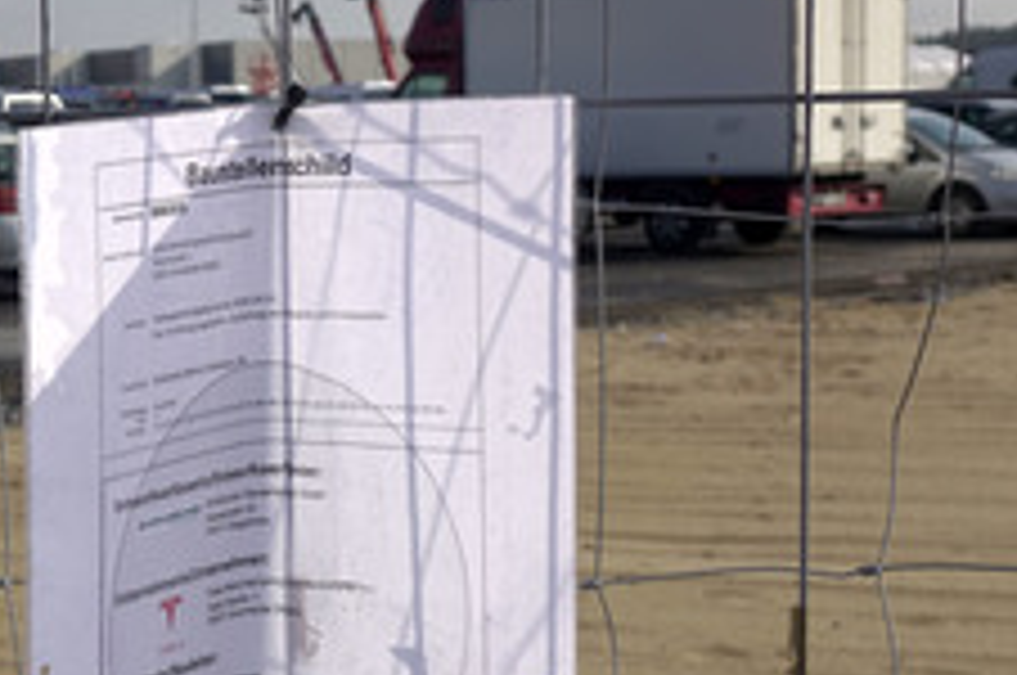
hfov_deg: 20.9
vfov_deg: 14.1
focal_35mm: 96
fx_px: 2708
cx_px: 133
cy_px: 540
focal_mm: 17.48
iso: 100
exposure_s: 1/125
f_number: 5
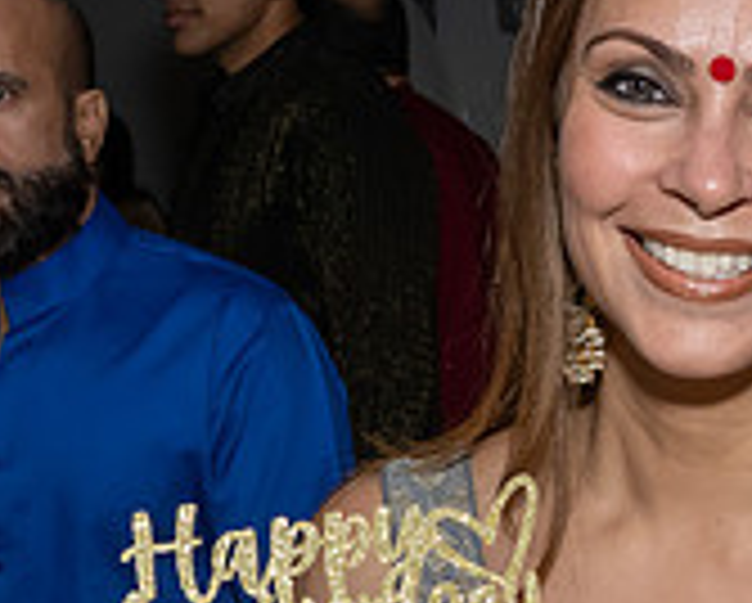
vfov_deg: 11.5
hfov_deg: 14.0
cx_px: 901
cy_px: 568
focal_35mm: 133
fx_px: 2964
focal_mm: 20
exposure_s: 1/250
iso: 1000
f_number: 8
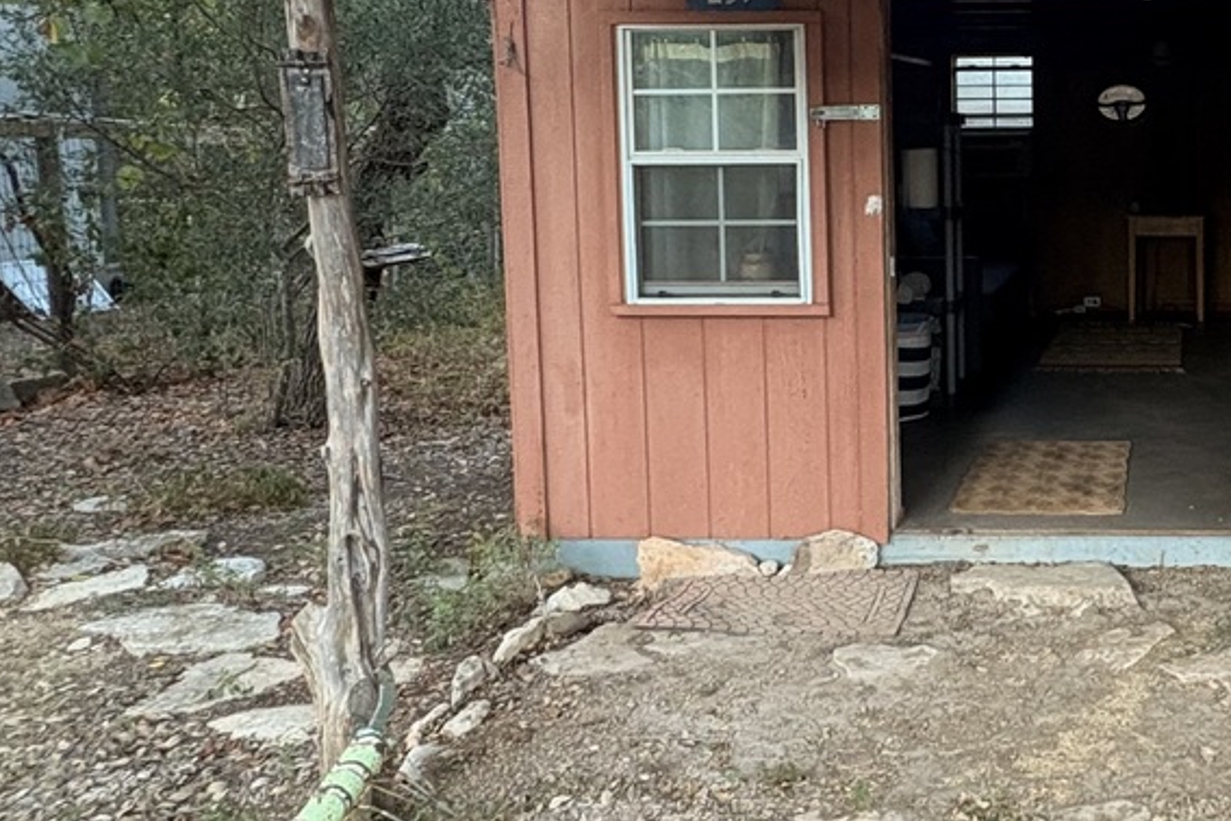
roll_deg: +2.5
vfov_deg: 35.1
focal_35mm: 37
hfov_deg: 46.4
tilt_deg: -1.0
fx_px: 1265
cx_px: 1127
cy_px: 198
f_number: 2.2
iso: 200
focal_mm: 2.22
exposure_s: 1/68
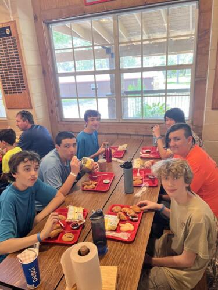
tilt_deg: -20.1
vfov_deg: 67.3
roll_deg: +5.4
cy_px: 145
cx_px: 109
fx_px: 218
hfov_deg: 53.1
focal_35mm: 26
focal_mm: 5.7
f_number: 1.5
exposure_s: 1/60
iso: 200
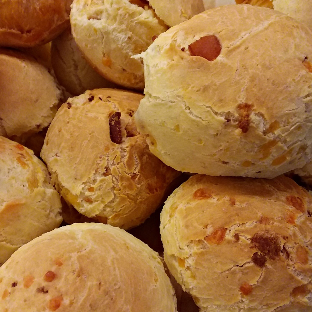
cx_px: 157
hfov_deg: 47.2
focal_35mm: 35
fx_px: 357
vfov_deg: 47.2
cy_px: 167
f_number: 1.9
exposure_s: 1/30
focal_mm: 2.47
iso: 64
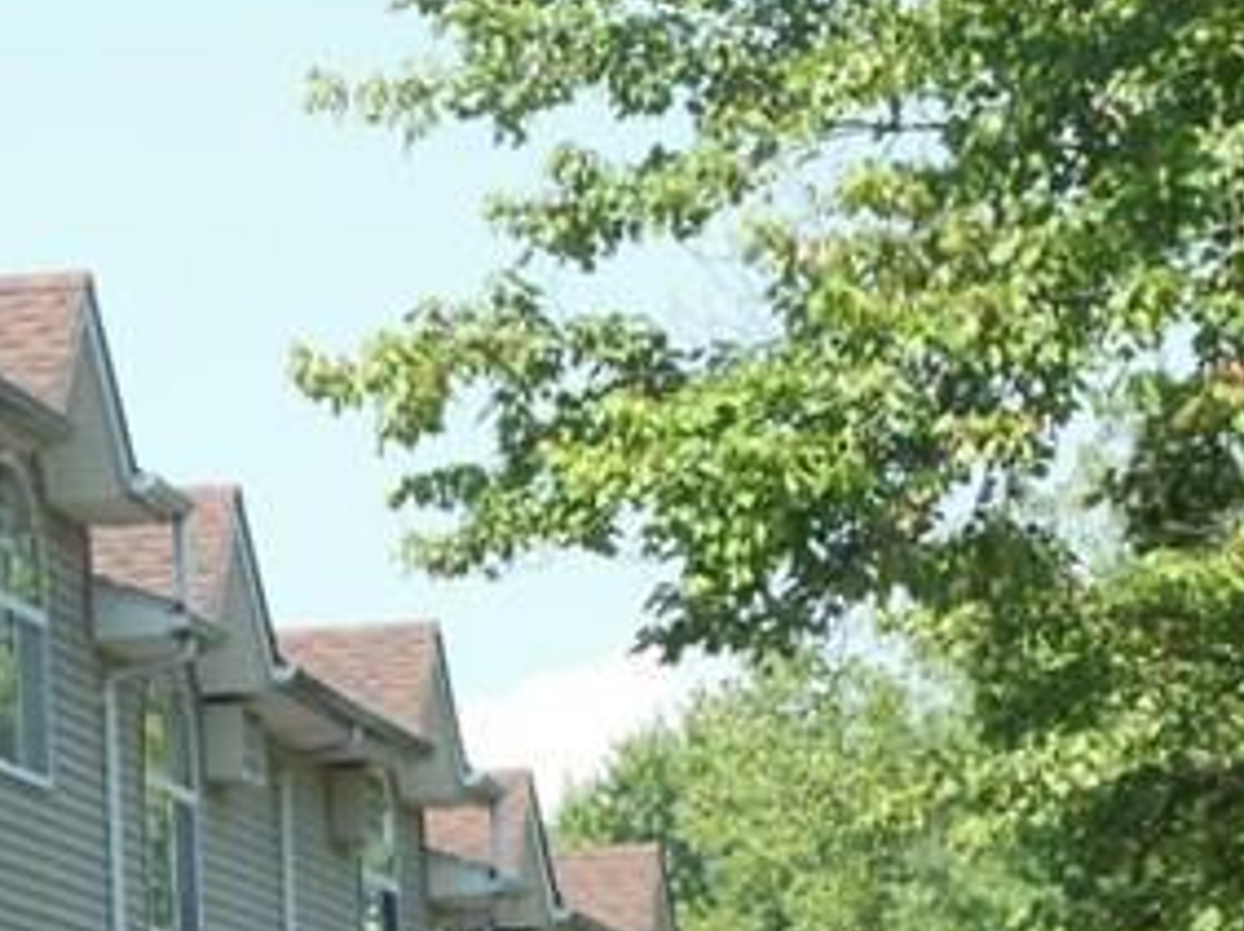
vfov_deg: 7.2
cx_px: -251
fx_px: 7433
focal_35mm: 207
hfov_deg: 9.4
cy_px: 715
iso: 125
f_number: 4.1
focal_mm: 10.2
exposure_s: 1/320
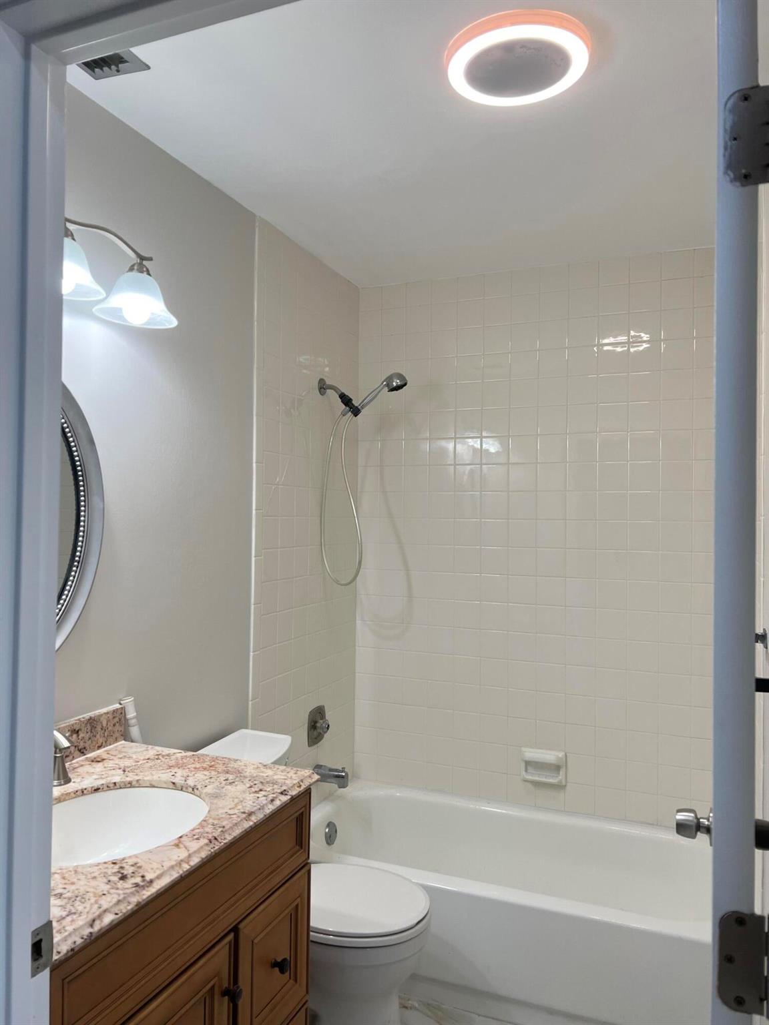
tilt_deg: +0.1
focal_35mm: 26
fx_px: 770
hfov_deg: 53.1
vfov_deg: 67.3
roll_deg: -1.7
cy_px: 512
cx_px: 384
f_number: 1.5
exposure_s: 1/120
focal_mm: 5.7
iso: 50
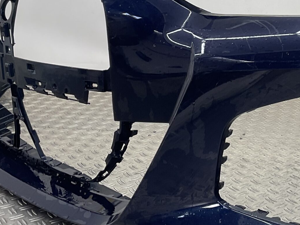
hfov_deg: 26.6
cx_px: 236
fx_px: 624
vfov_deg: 20.2
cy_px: 37
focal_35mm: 72
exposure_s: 1/120
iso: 20
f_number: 1.8
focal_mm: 3
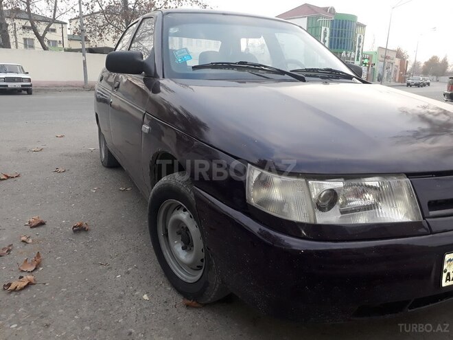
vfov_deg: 51.4
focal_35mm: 27
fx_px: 353
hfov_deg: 65.3
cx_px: 226
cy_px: 170
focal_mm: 3.6
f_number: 1.9
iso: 64
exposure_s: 1/100
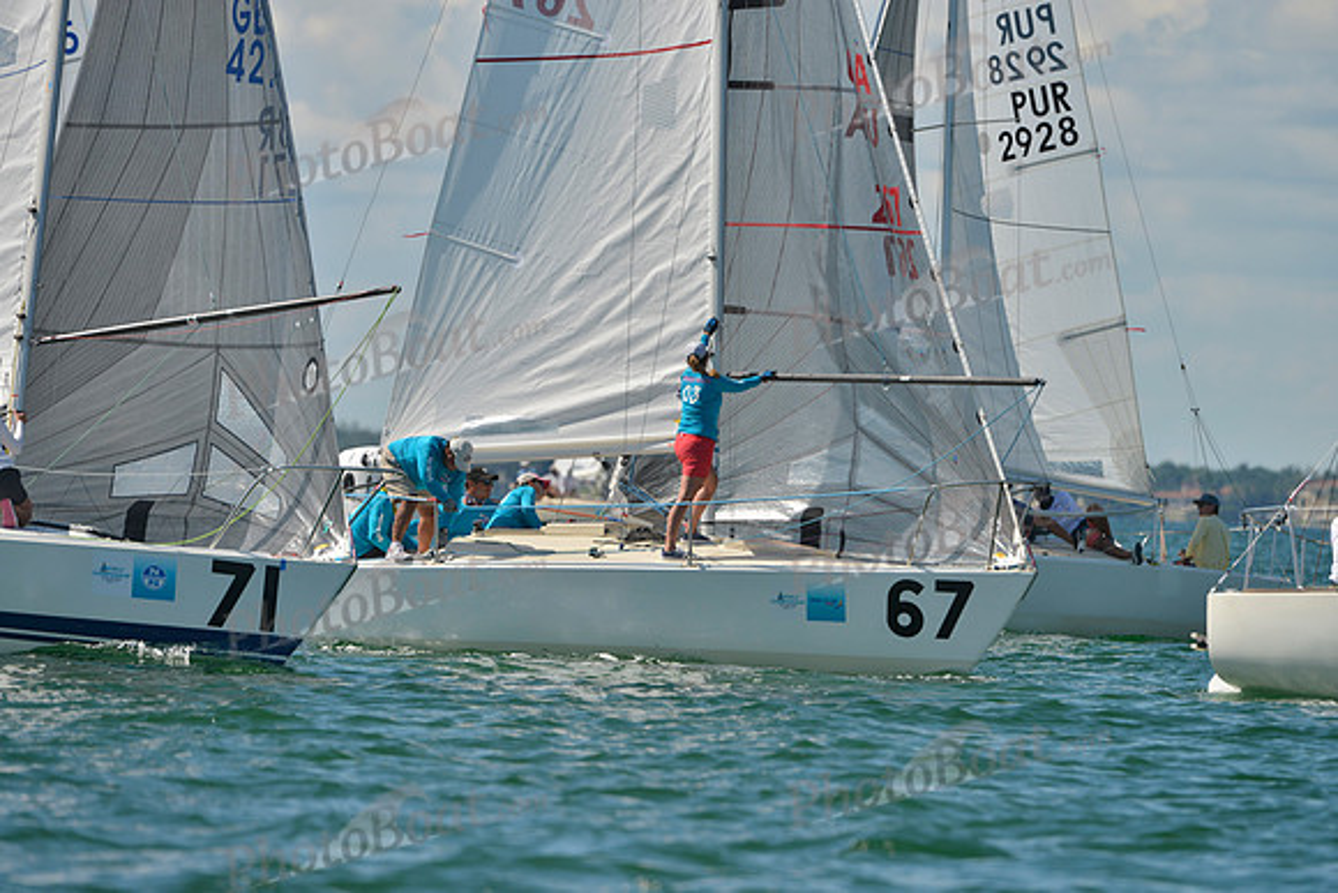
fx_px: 14869
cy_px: 446
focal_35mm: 400
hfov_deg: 5.2
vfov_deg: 3.4
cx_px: 669
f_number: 6.3
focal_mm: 400
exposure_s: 1/1250
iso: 200
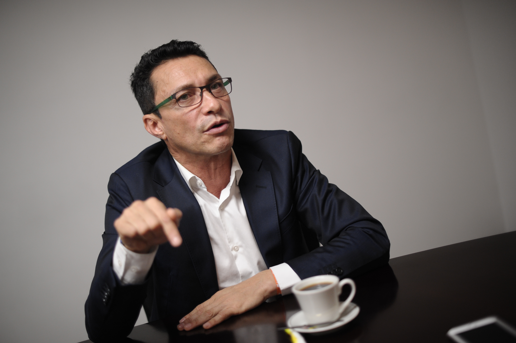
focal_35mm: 50
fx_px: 716
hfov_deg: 39.6
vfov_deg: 27.0
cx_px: 258
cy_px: 172
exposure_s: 1/640
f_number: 1.6
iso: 1250
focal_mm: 50
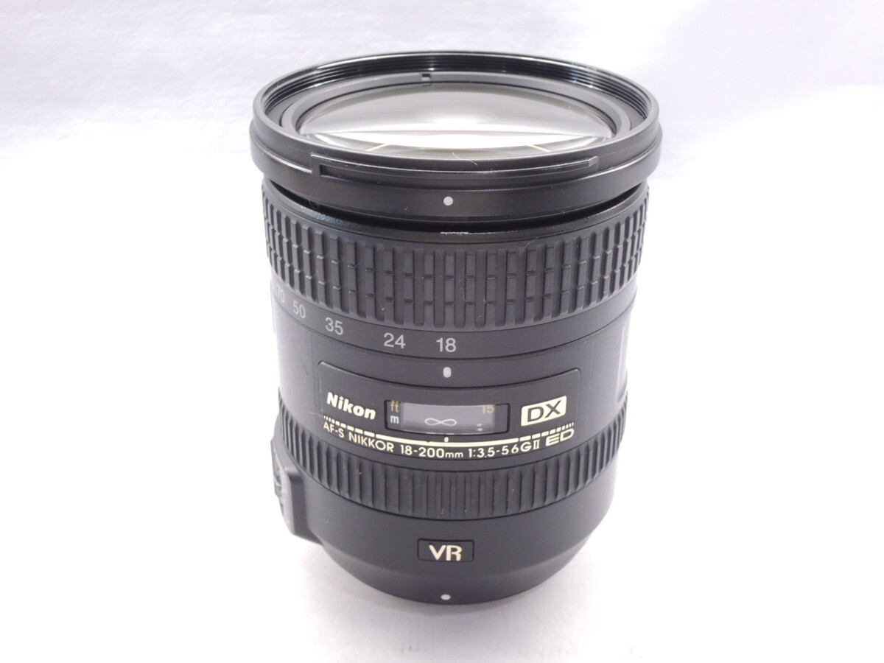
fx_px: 1149
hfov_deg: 42.1
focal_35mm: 45
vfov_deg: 32.2
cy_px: 332
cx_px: 442
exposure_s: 1/20
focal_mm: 8.1
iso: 400
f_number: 5
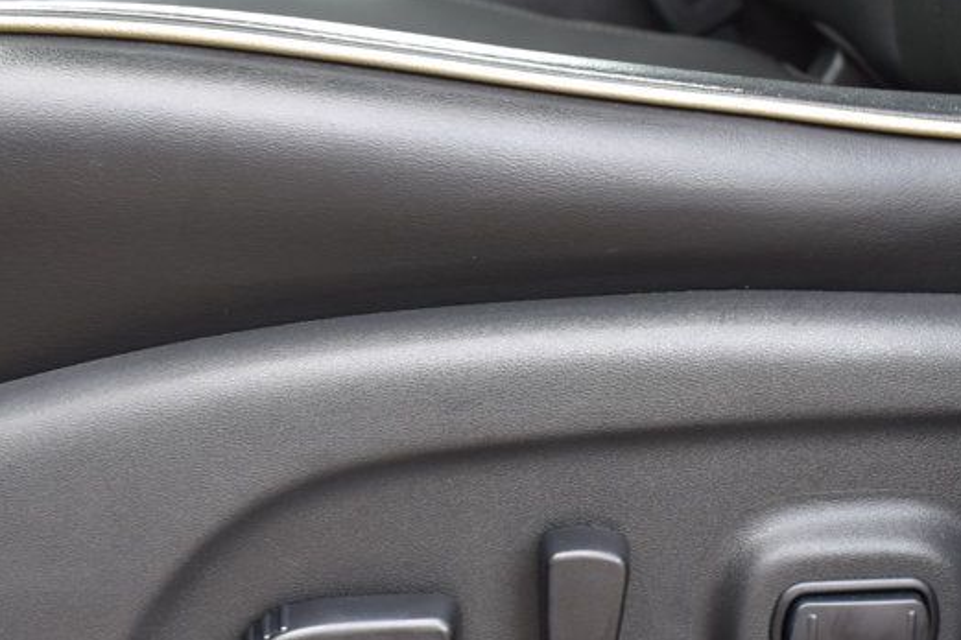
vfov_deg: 22.9
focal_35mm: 59
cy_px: 443
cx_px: 470
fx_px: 1574
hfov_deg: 33.9
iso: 400
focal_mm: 20
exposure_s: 1/25
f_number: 7.1
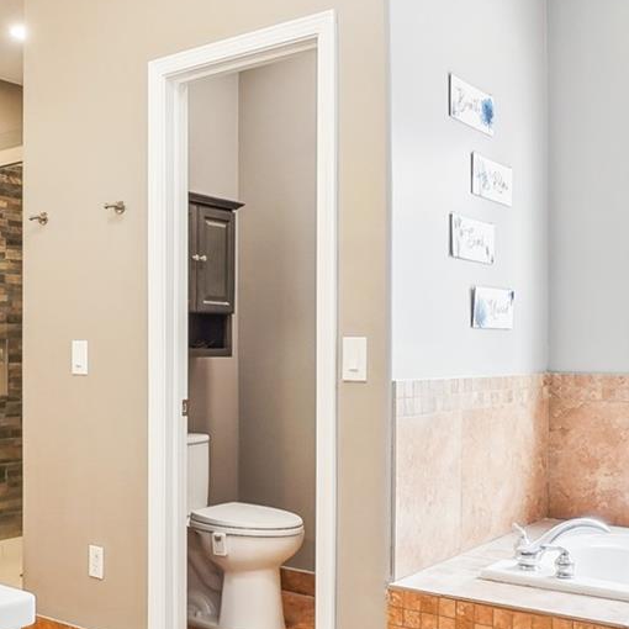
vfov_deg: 41.7
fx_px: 822
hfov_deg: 41.4
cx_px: 216
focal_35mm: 40
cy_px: 365
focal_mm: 10
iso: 400
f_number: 8
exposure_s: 1/25
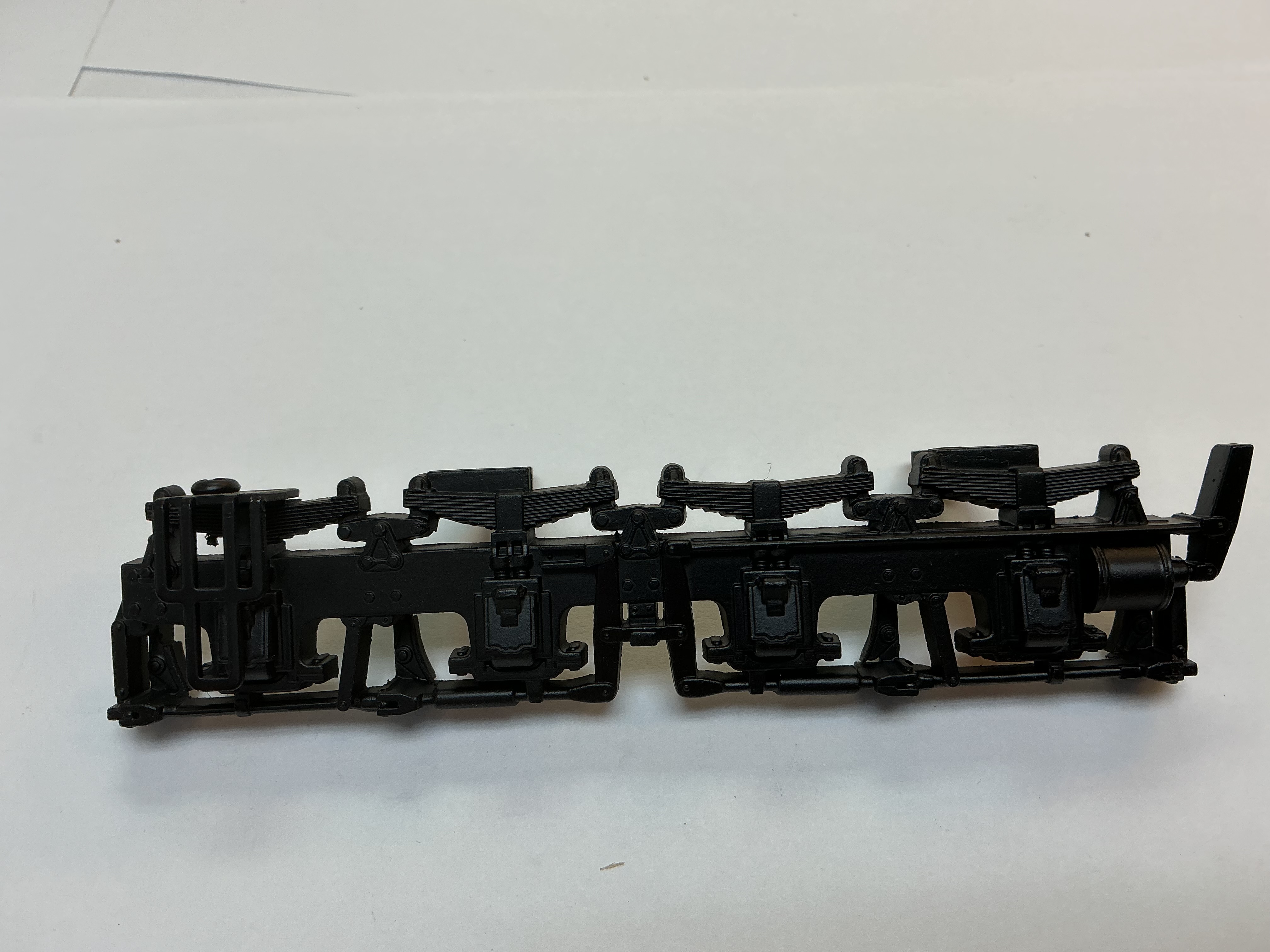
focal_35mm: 29
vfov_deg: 48.2
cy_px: 476
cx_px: 635
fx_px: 1064
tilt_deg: -55.6
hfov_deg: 61.7
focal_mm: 3
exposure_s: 1/120
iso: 32
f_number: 1.8
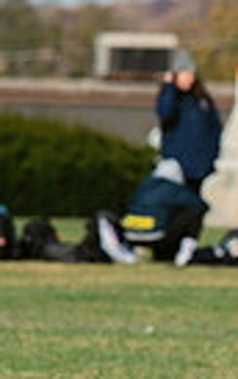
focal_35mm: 1181
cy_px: 350
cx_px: 483
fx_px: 12218
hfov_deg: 1.1
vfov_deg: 1.8
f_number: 5
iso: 250
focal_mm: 200
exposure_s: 1/1600
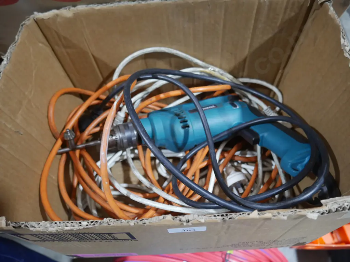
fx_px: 283
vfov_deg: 49.7
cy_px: 131
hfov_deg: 63.4
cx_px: 175
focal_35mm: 28
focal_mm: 14
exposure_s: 1/60
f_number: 3.5
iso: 800
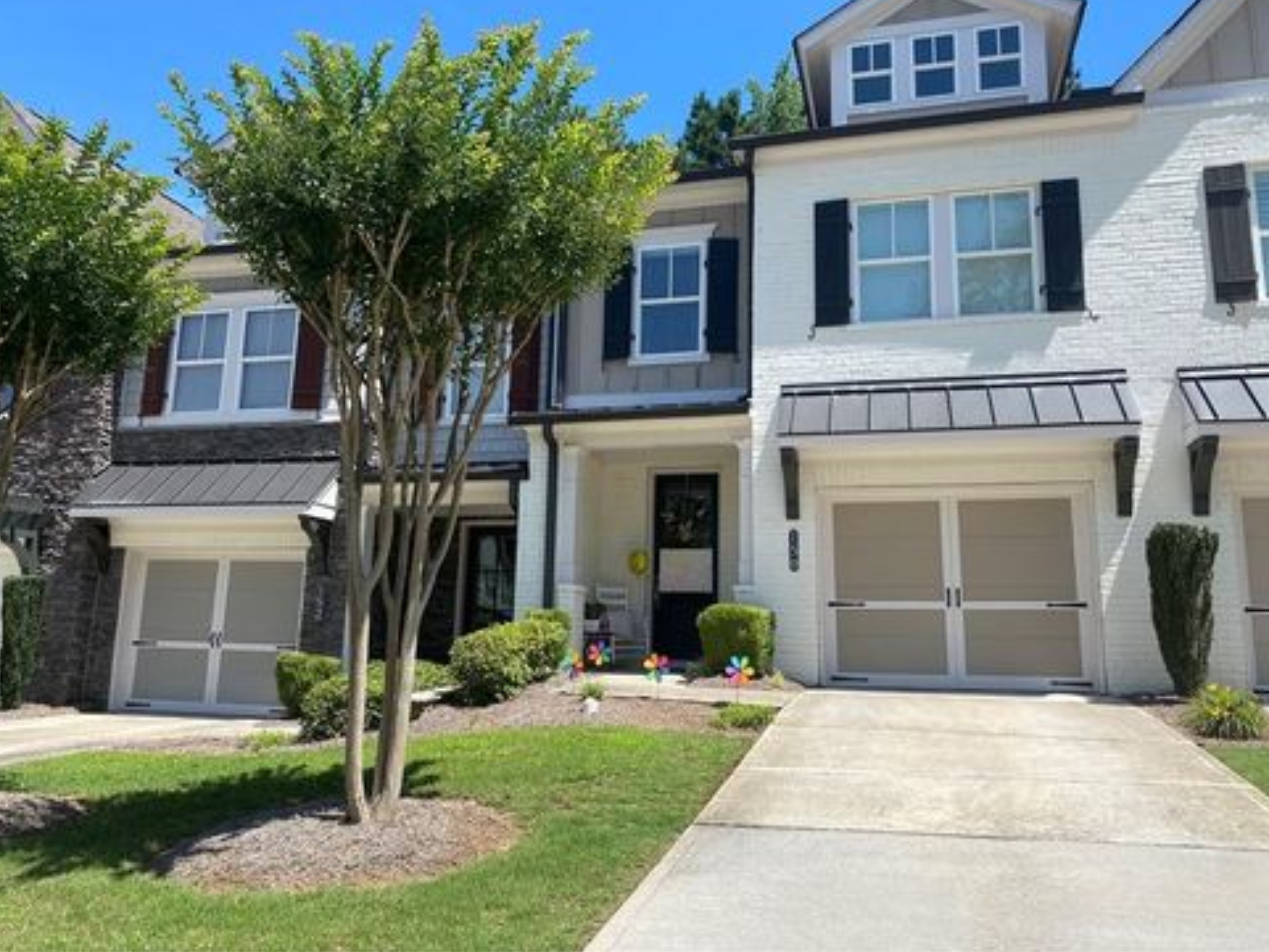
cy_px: 460
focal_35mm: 27
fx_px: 990
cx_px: 641
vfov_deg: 51.4
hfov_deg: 65.3
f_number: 1.8
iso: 32
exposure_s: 1/2183
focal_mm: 4.25
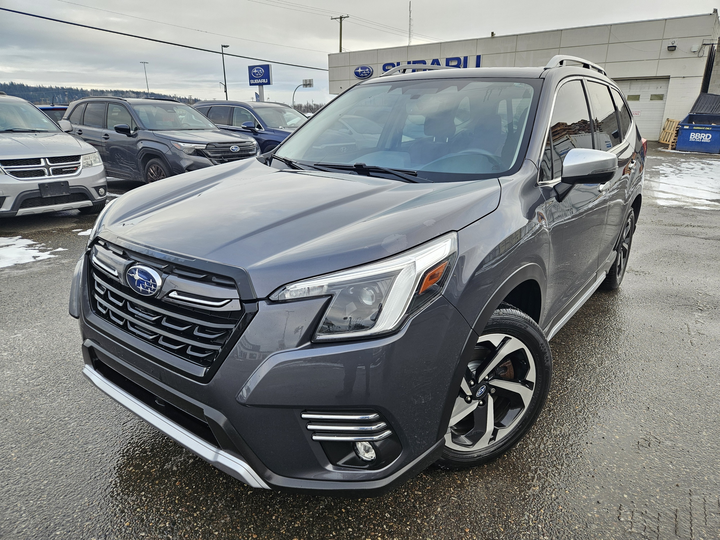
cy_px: 270
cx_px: 360
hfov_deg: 73.9
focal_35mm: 23
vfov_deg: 58.9
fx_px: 478
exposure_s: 1/180
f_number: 1.8
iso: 50
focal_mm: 5.4
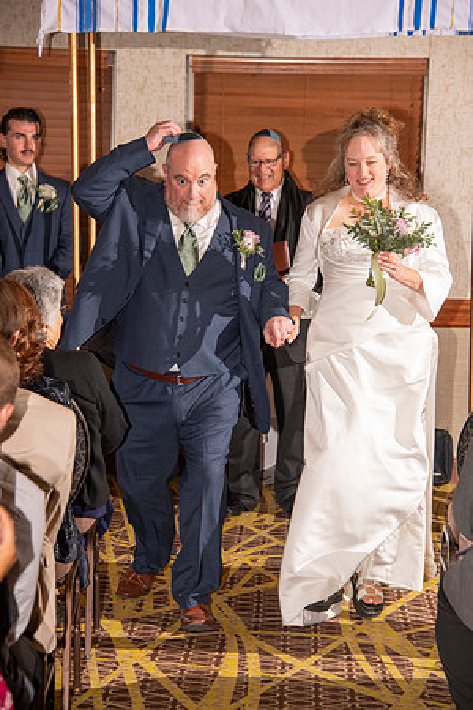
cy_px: 355
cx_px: 236
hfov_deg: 10.2
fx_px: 2660
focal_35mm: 135
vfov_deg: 15.2
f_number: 7.1
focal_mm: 135
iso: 1000
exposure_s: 1/160
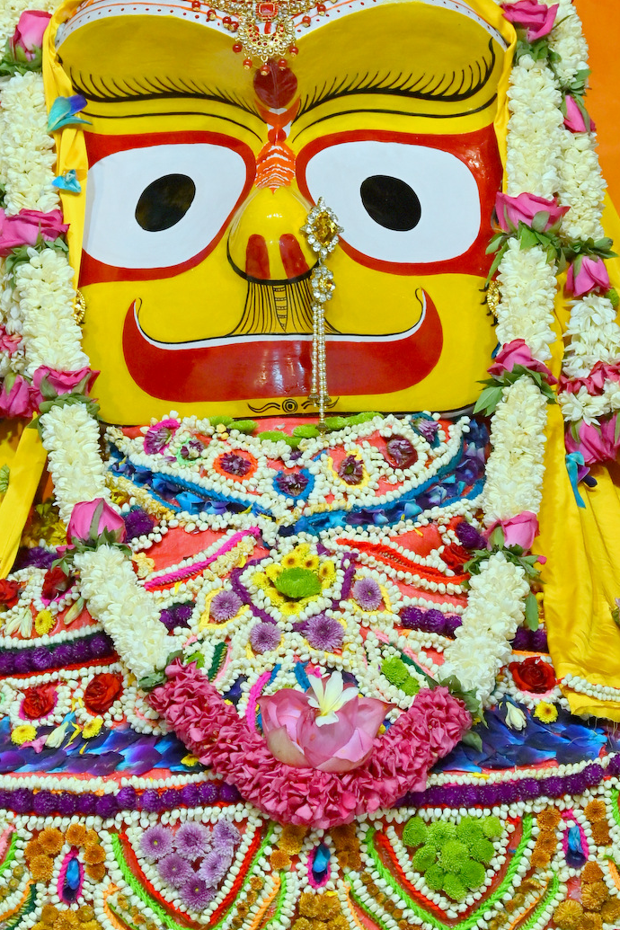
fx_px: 5192
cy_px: 492
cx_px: 290
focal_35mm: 201
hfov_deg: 6.8
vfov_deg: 10.2
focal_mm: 130
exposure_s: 1/250
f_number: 6.3
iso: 1600
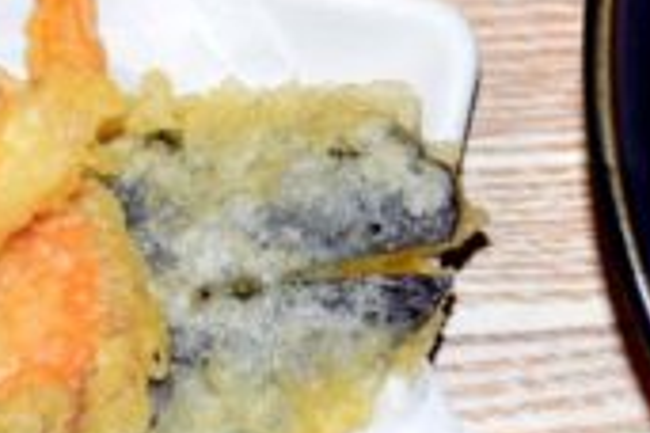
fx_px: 3554
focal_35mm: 197
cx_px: 525
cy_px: -51
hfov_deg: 10.4
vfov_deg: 6.9
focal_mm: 35
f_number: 4.5
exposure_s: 1/125
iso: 720
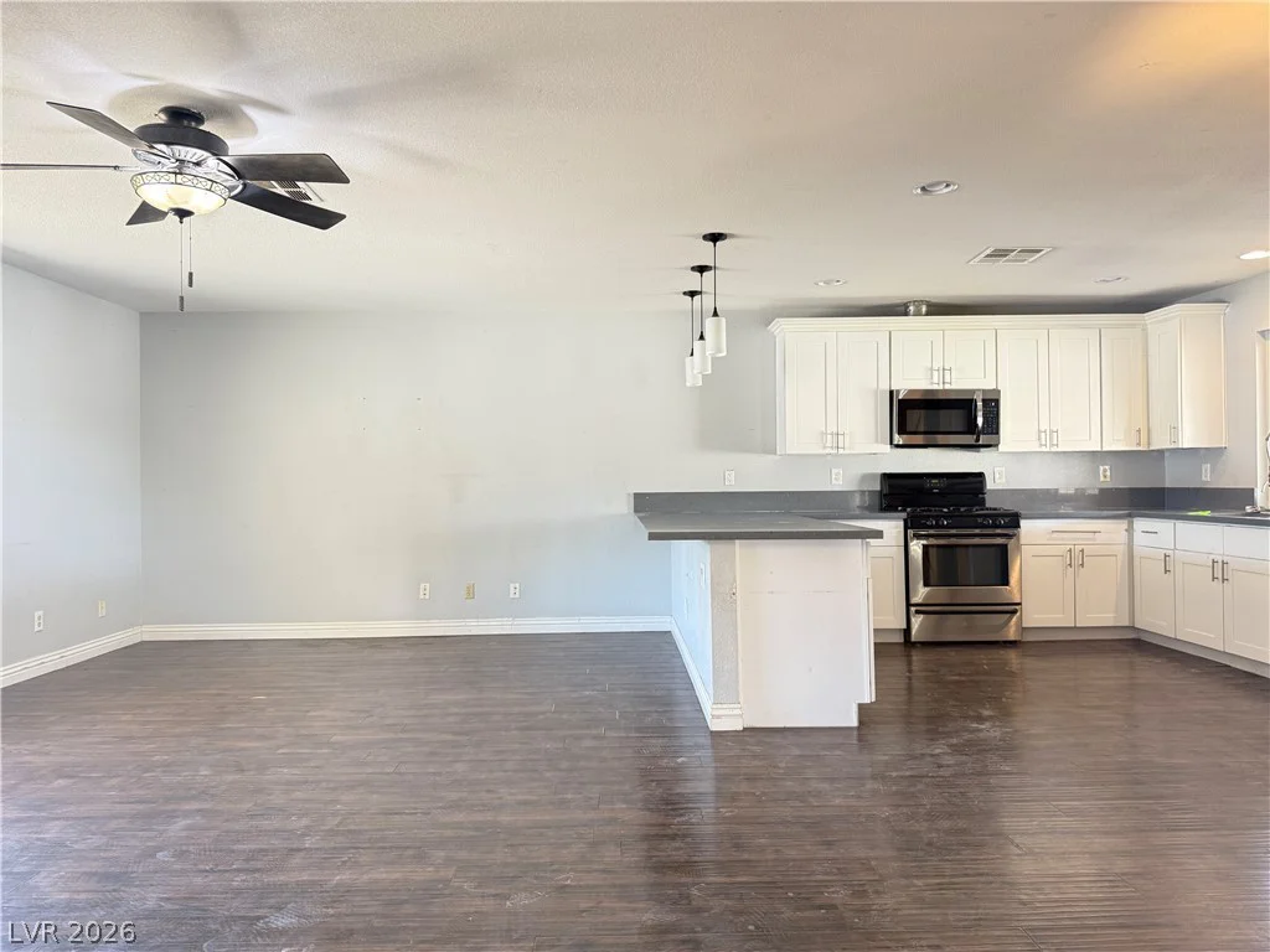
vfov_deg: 56.8
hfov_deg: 71.6
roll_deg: +0.2
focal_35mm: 24
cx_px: 635
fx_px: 881
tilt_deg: +0.7
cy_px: 476
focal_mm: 6.76
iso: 200
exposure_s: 1/60
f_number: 1.78
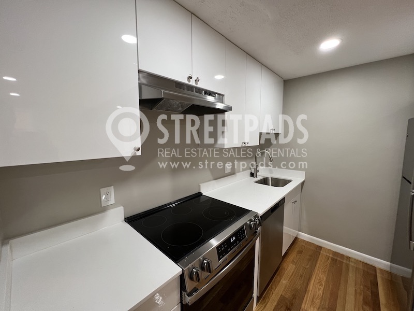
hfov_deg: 106.2
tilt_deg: -7.0
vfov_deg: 89.9
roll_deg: -0.7
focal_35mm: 13
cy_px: 156
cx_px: 207
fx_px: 155
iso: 125
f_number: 1.8
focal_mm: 1.57
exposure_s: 1/60
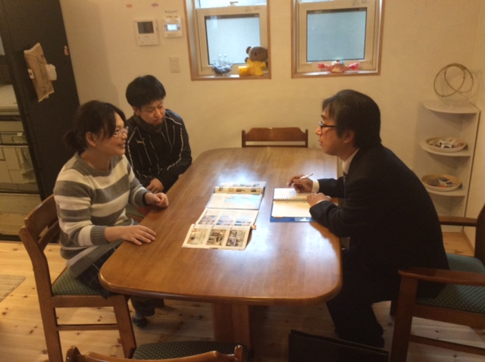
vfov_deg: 44.1
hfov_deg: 56.9
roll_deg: +3.4
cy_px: 181
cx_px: 242
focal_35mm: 32
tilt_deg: -23.2
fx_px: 448
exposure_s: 1/24
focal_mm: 3.3
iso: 100
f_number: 2.4
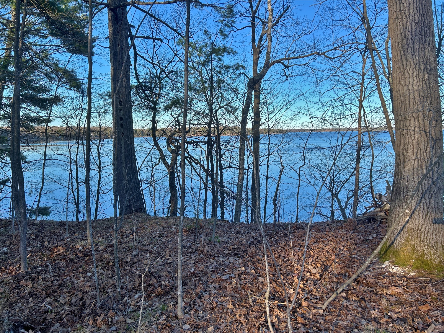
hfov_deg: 67.3
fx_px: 333
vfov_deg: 53.1
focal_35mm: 26
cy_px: 166
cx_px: 222
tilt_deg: -6.8
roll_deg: +0.4
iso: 50
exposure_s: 1/1669
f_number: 1.5
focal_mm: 5.7
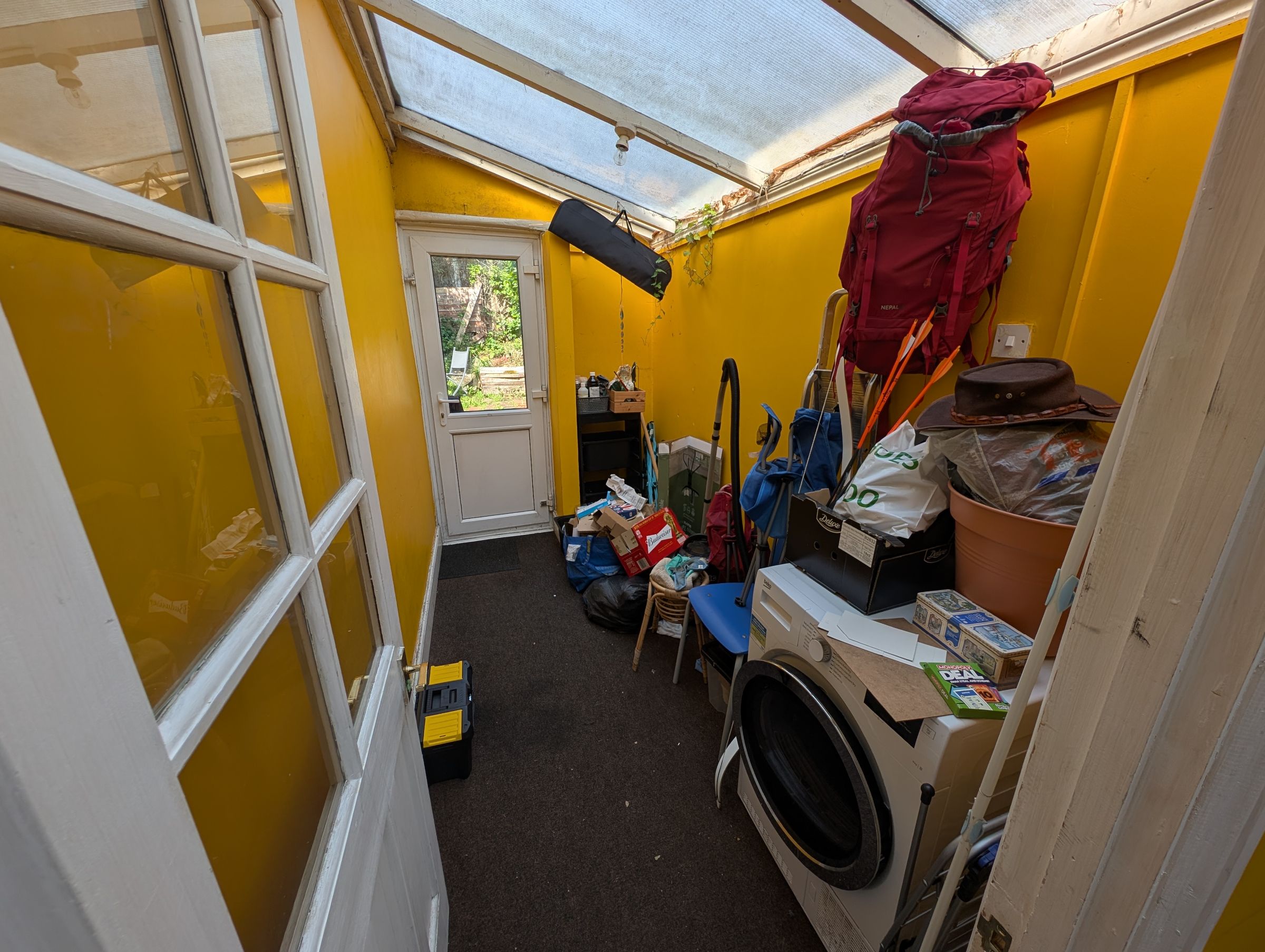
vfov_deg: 94.6
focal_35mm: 12
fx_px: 439
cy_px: 476
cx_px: 632
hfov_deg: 110.5
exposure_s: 1/326
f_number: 1.95
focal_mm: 2.23
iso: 38
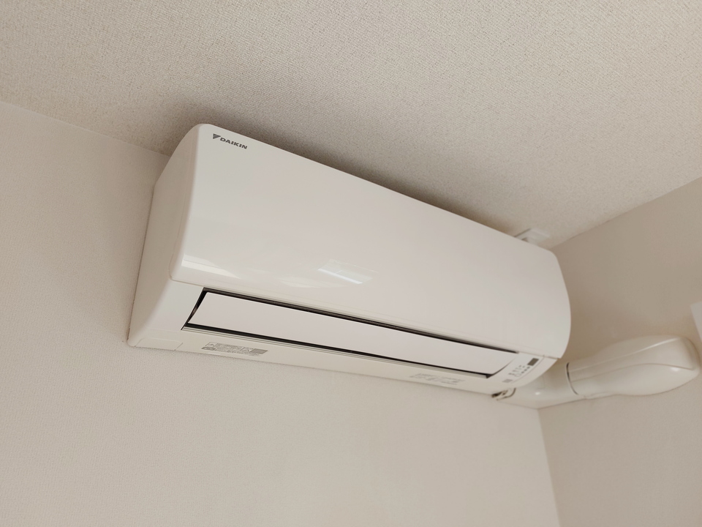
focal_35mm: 24
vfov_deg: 56.8
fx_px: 487
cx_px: 351
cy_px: 264
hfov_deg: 71.6
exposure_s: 1/120
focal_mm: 5.23
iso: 32
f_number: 1.8
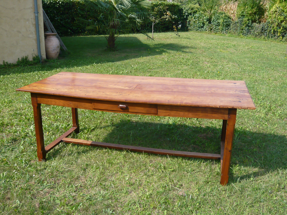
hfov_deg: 54.0
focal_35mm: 34
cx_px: 144
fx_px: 282
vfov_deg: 41.8
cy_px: 108
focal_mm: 5.5
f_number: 3.1
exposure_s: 1/640
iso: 100
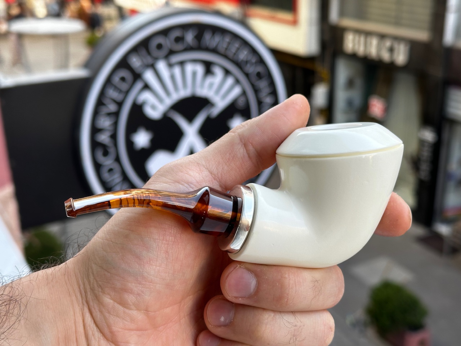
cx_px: 230
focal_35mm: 48
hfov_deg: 39.7
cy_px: 173
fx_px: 639
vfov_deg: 30.3
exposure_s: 1/254
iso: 64
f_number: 1.78
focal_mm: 6.86
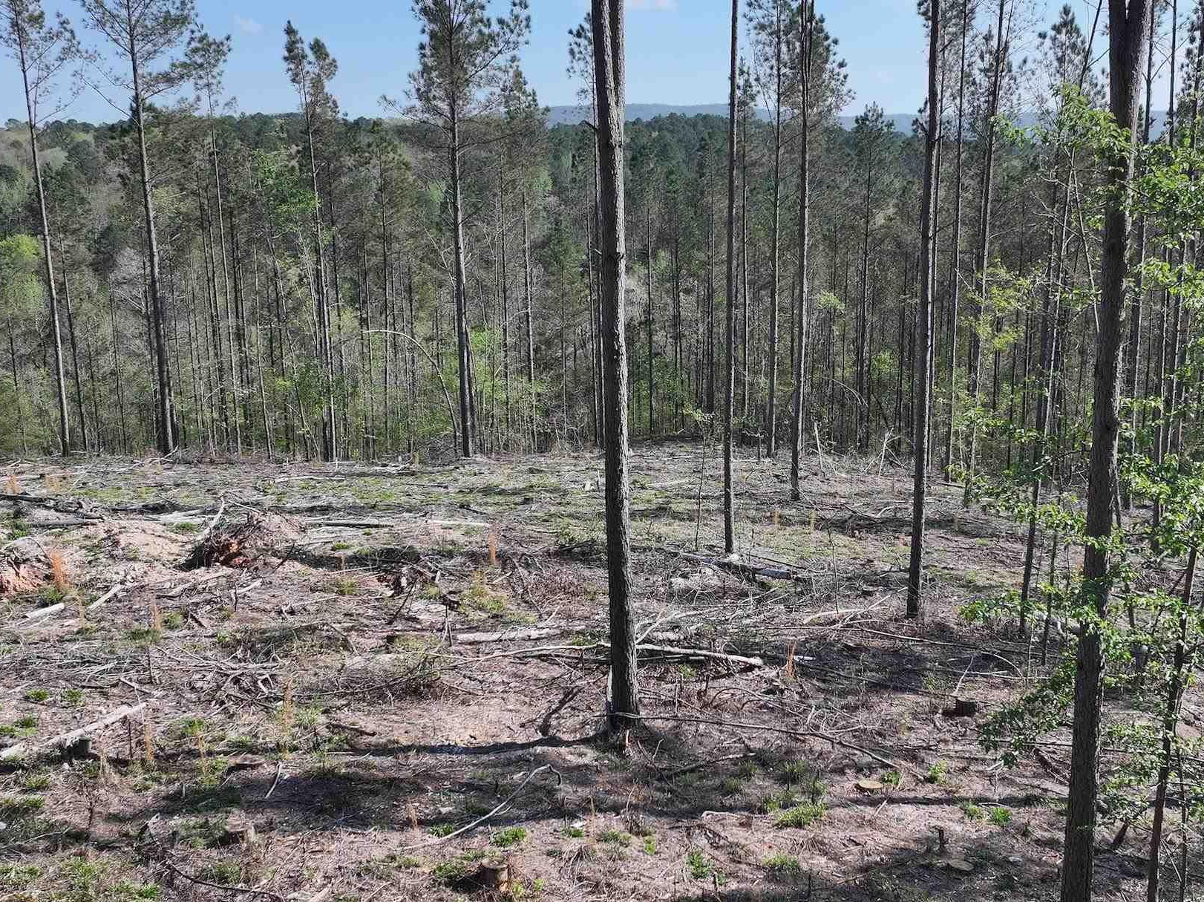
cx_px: 728
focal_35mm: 37
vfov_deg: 38.6
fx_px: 1286
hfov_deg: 49.8
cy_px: 517
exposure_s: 1/2000
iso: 180
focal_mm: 12.29
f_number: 2.8
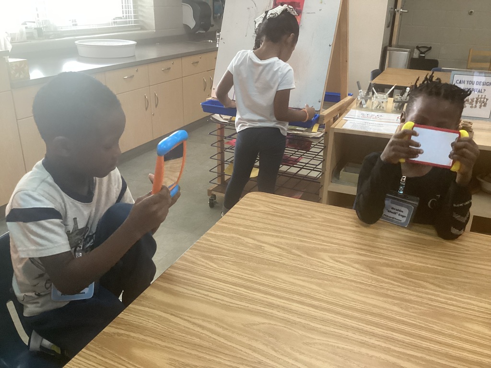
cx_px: 246
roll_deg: -0.9
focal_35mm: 31
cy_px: 184
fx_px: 440
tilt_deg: -24.0
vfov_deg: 45.4
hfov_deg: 58.4
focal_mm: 3.3
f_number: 2.4
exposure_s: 1/60
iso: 320
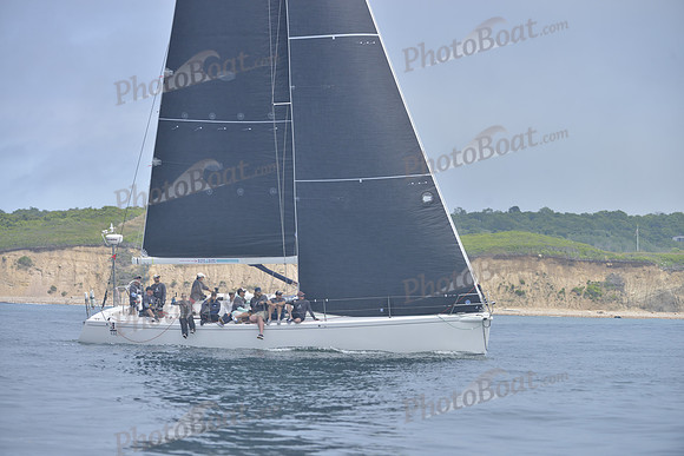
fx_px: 3801
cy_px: 228
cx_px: 342
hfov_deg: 10.3
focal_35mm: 200
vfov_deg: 6.9
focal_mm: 200
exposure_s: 1/1000
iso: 280
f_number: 6.3
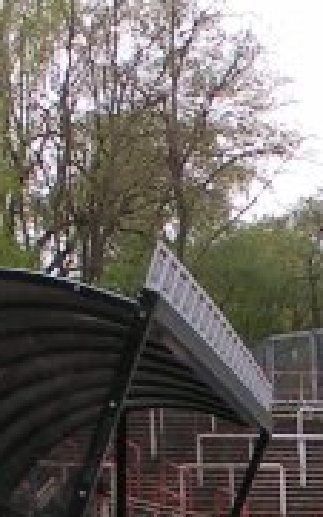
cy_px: 617
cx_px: 486
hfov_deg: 5.4
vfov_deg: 8.5
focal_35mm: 243
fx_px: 3425
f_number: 5.6
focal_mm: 8
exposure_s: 1/200
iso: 50
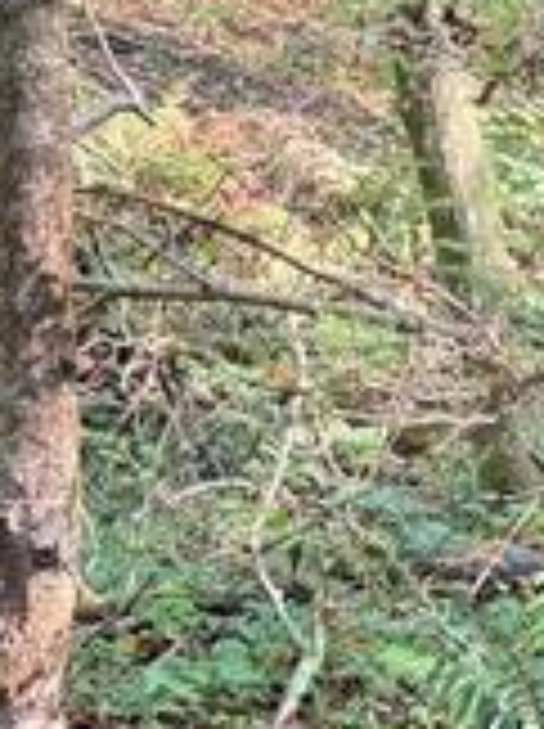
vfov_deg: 12.8
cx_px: 863
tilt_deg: +2.3
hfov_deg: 9.4
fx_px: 3193
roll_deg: -0.5
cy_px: -68
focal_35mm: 152
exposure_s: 1/60
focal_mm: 6.76
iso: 320
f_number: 1.78
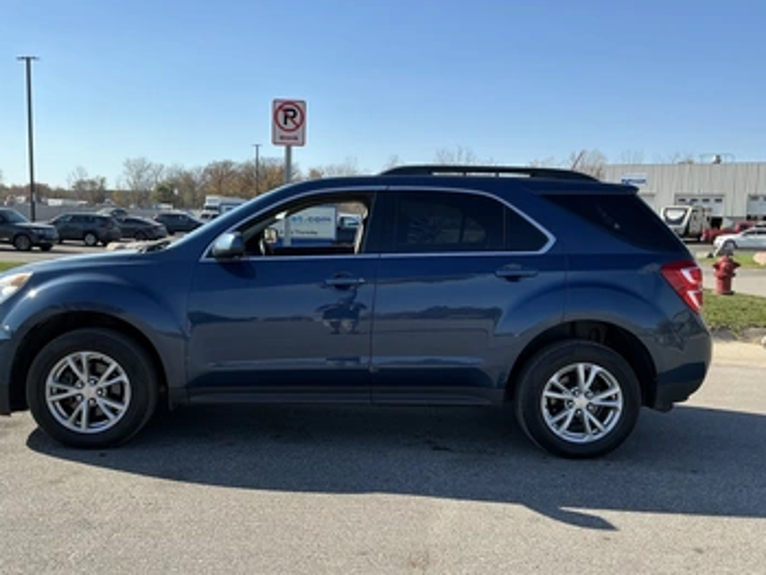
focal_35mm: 32
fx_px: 709
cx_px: 355
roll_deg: -2.1
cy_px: 308
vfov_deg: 44.2
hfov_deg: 56.7
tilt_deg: -2.6
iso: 25
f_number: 1.8
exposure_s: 1/1412
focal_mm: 3
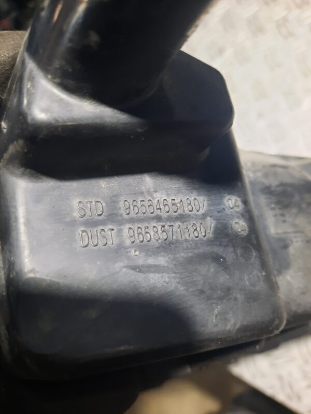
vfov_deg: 69.4
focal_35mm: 25
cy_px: 207
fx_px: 299
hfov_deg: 54.9
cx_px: 156
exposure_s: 1/25
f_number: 2
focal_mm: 4.6
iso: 640
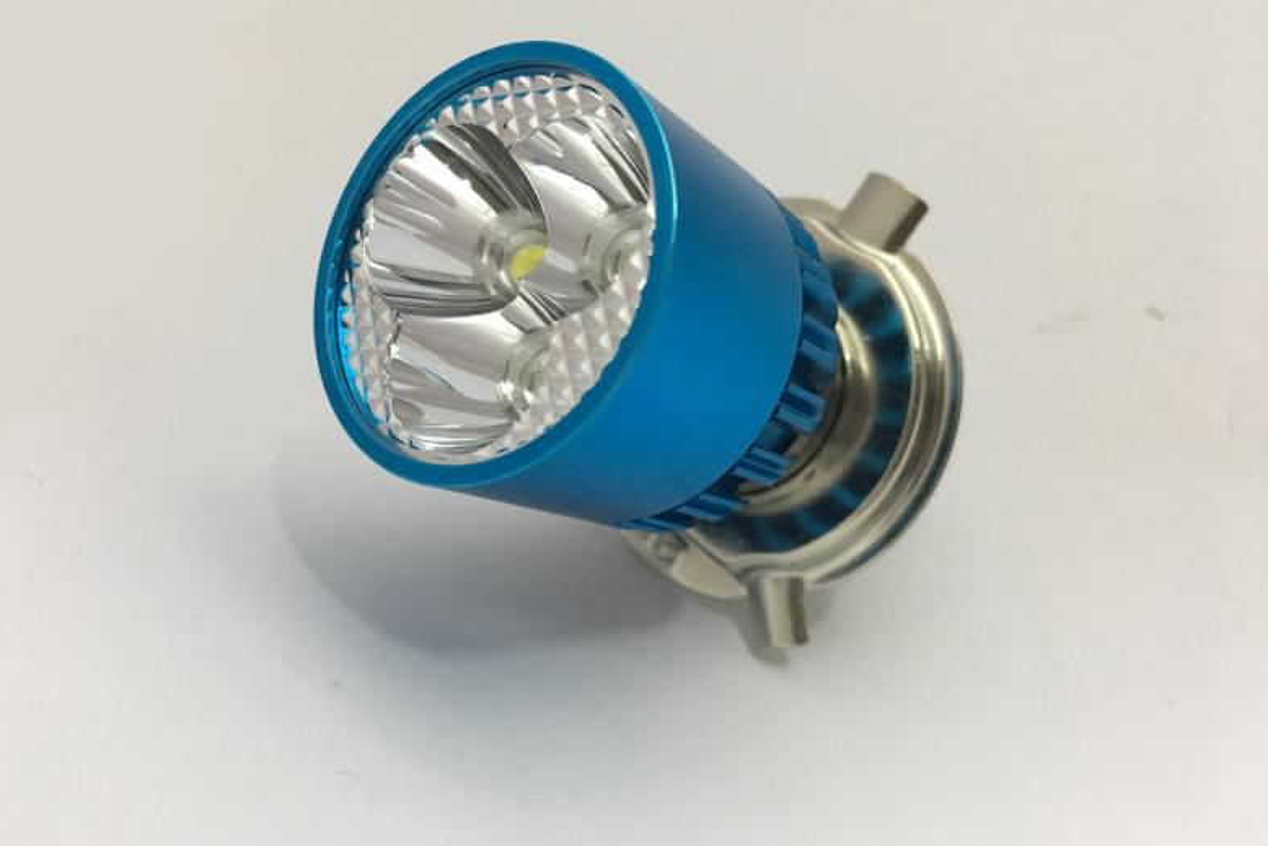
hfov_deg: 60.3
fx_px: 1092
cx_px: 621
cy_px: 380
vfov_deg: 42.3
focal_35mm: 31
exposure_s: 1/30
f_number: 2.2
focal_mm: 4.15
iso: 100
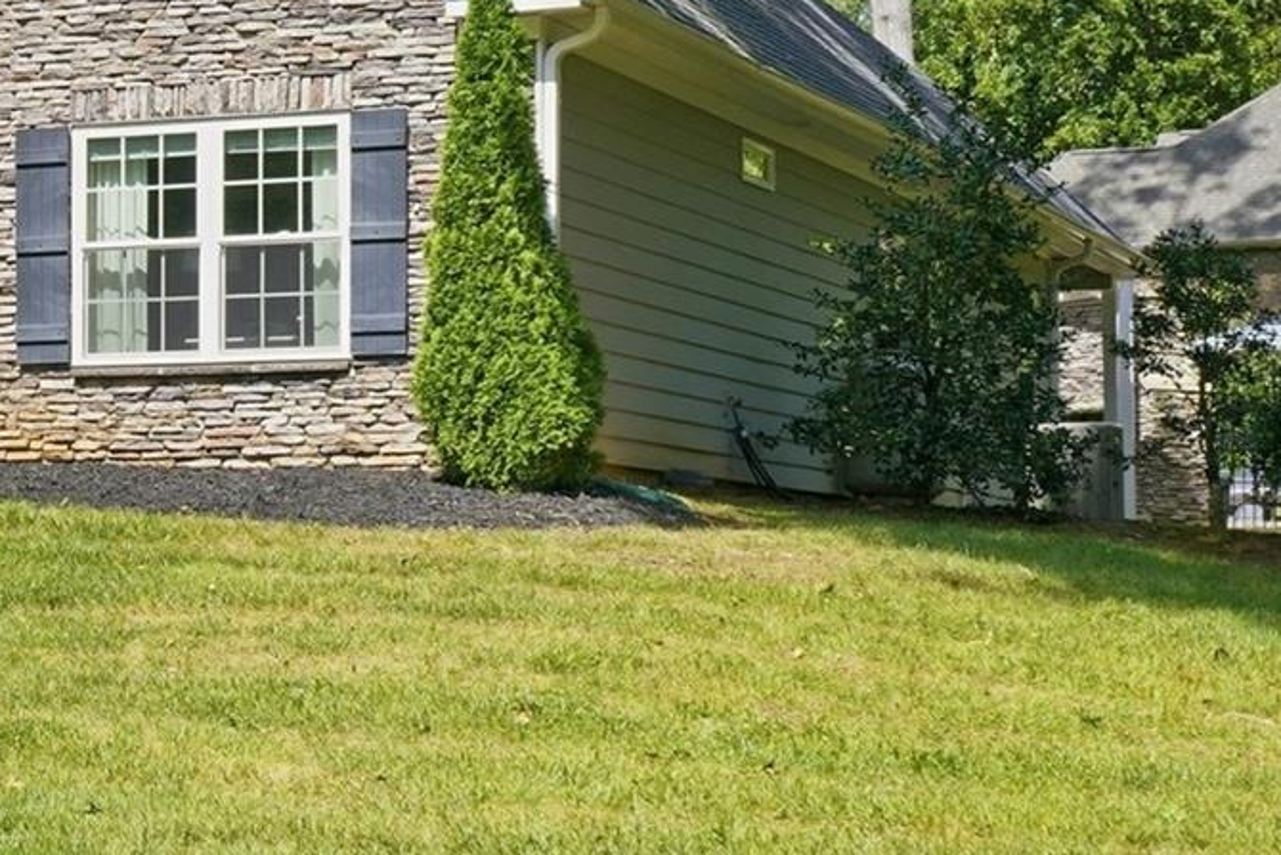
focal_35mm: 110
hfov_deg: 17.4
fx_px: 3915
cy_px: 278
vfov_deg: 12.4
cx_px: -417
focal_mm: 36
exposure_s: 1/125
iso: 100
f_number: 8
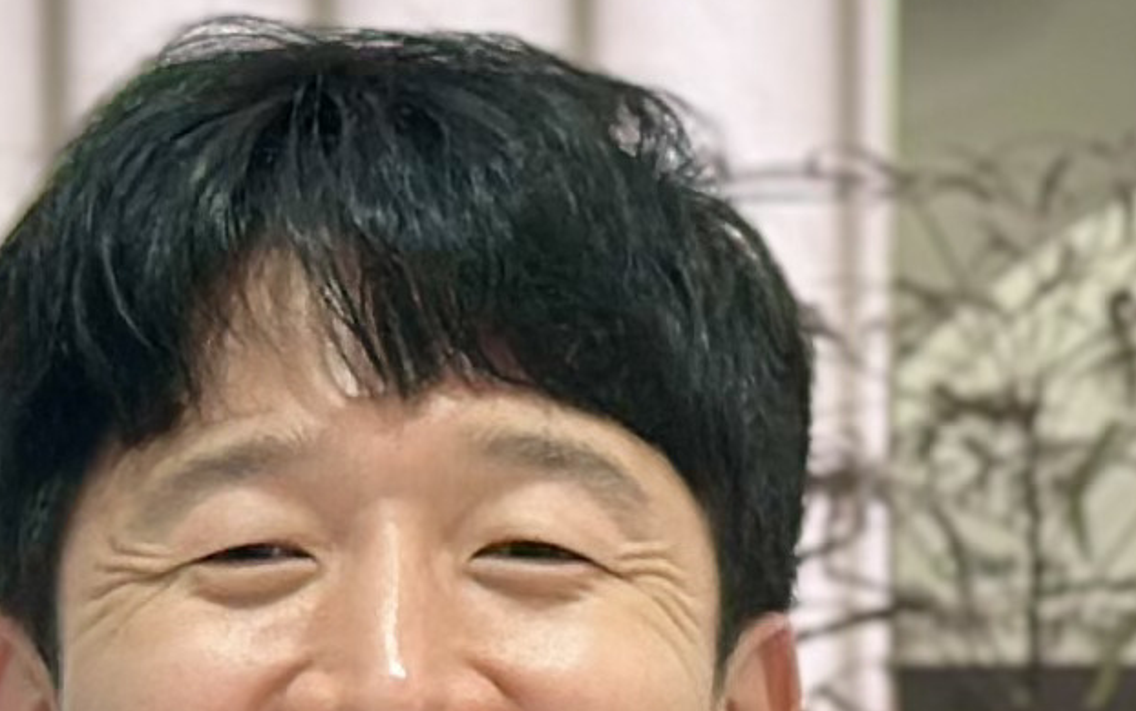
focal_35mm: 330
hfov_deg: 6.2
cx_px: 2040
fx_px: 10219
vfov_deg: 4.0
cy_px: 967
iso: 64
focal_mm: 6.86
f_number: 1.78
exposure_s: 1/50
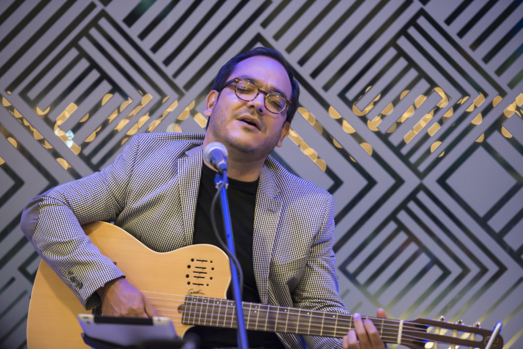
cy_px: 174
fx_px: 2326
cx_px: 262
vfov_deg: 8.6
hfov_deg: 12.8
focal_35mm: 160
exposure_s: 1/160
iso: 2500
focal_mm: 160
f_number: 2.8
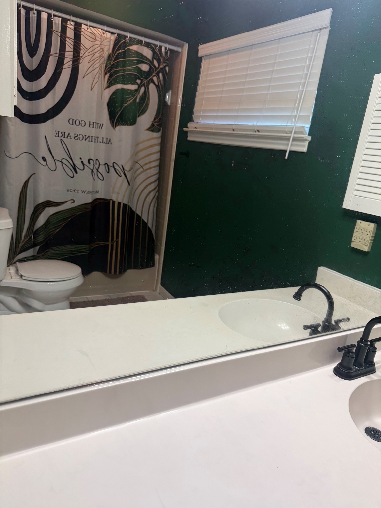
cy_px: 254
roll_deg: -6.4
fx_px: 352
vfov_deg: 71.6
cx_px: 190
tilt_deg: -16.1
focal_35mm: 24
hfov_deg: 56.8
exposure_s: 1/120
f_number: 1.78
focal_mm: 6.76
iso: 100
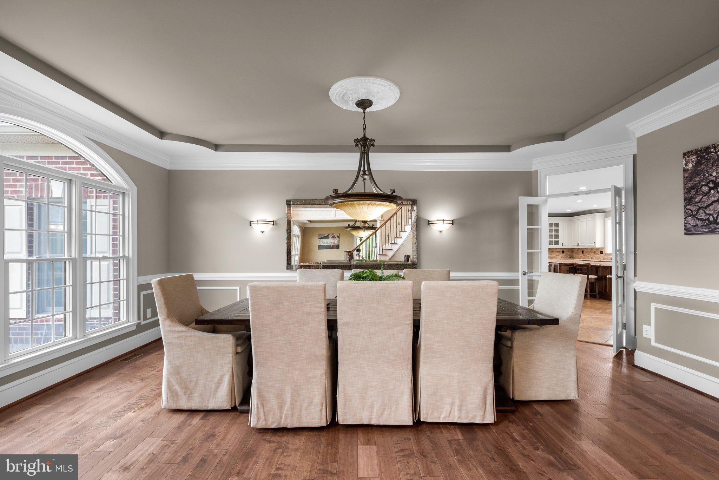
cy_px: 240
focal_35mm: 16
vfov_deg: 73.8
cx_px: 360
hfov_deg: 96.7
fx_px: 320
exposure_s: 1/8
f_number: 8
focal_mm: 16
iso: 200
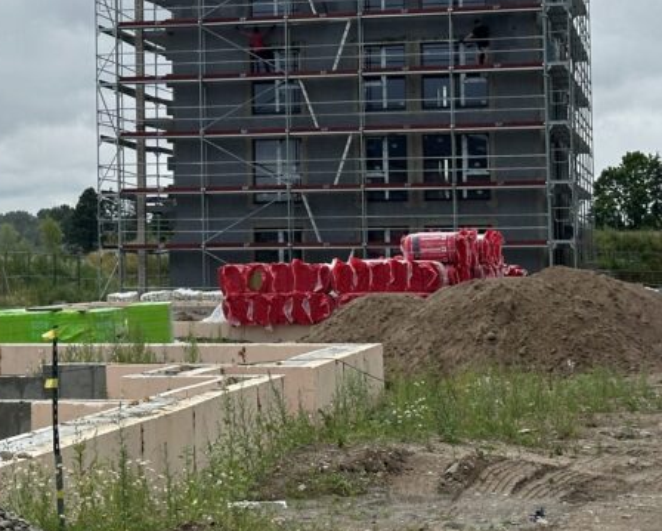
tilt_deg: +2.5
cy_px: 136
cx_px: 1
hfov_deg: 17.5
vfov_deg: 14.4
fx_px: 2098
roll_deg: +1.5
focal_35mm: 107
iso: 64
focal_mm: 6.86
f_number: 1.78
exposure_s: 1/2358
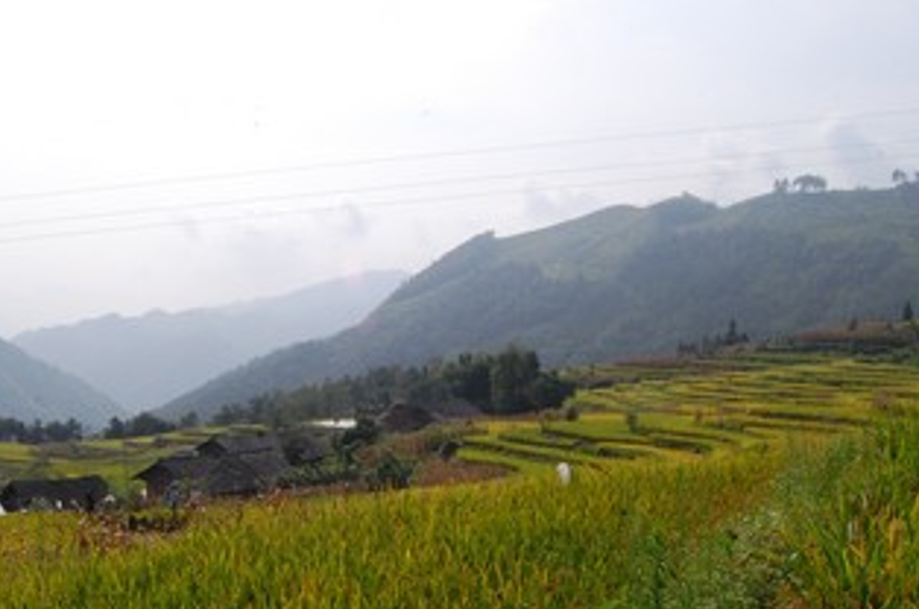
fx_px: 1095
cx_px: 378
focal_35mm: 43
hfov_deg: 45.3
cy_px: 395
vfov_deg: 30.9
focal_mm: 18
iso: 200
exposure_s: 1/80
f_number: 20
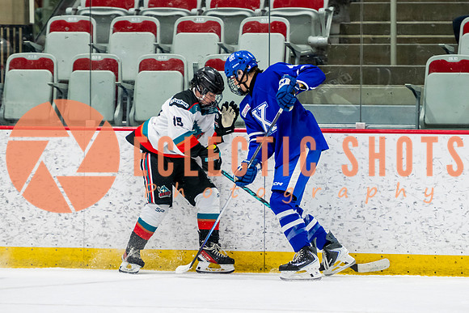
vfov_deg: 4.2
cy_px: 173
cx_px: 284
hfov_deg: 6.2
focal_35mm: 331
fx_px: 4316
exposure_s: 1/800
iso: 1600
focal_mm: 170
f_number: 3.2
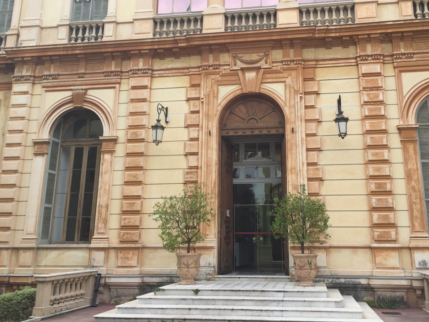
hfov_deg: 52.4
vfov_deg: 40.5
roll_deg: -0.3
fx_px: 434
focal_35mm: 35
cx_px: 246
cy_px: 129
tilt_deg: +16.2
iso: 32
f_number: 2.2
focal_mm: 4.15
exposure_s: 1/989
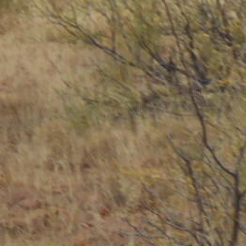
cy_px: -131
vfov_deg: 2.5
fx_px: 5636
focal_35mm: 701
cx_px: 458
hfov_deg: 2.5
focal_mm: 23
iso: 160
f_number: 6.5
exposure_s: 1/60
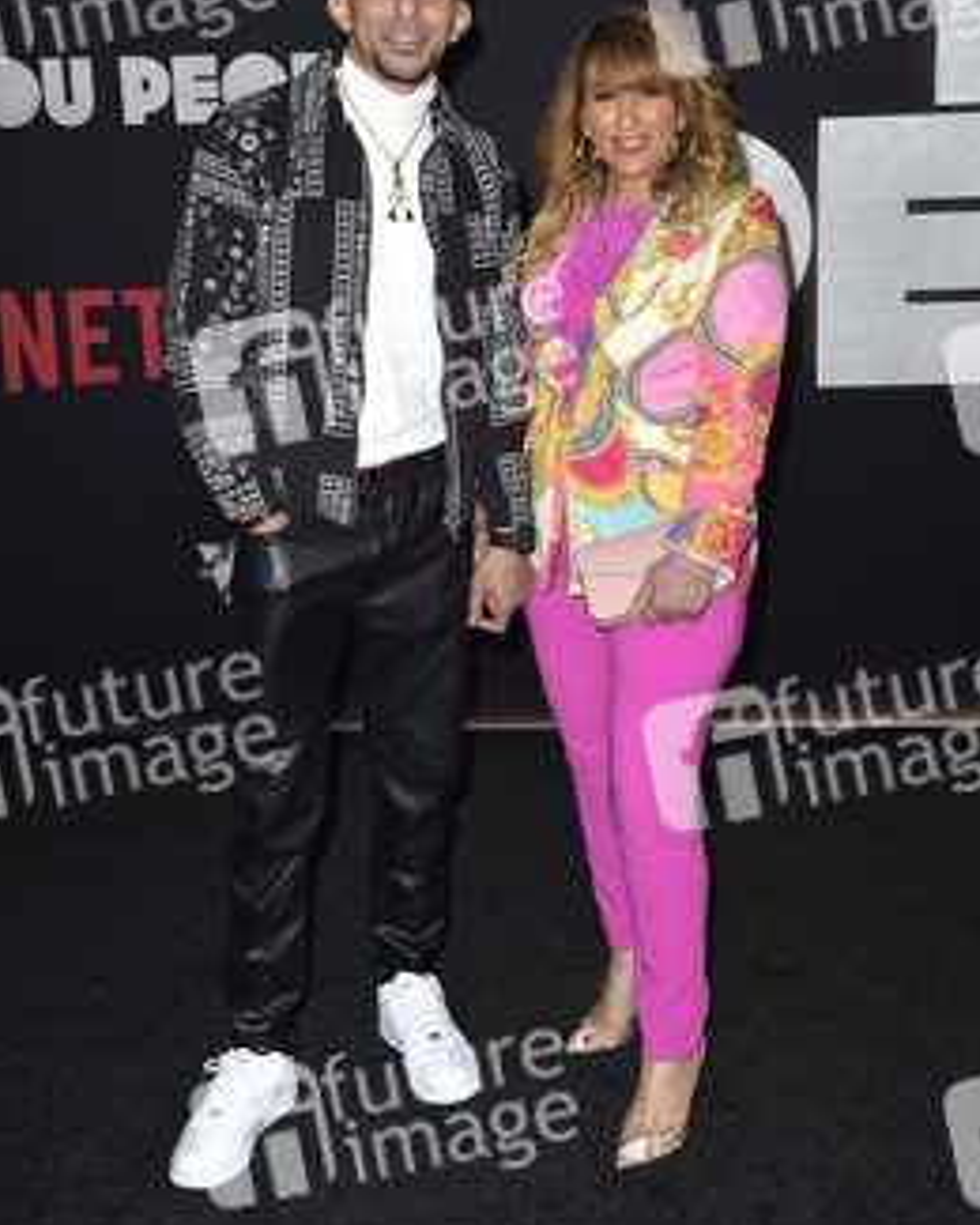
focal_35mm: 52
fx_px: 1885
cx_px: 496
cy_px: 554
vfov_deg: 36.0
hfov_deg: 29.1
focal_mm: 45
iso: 400
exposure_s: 1/250
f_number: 6.3
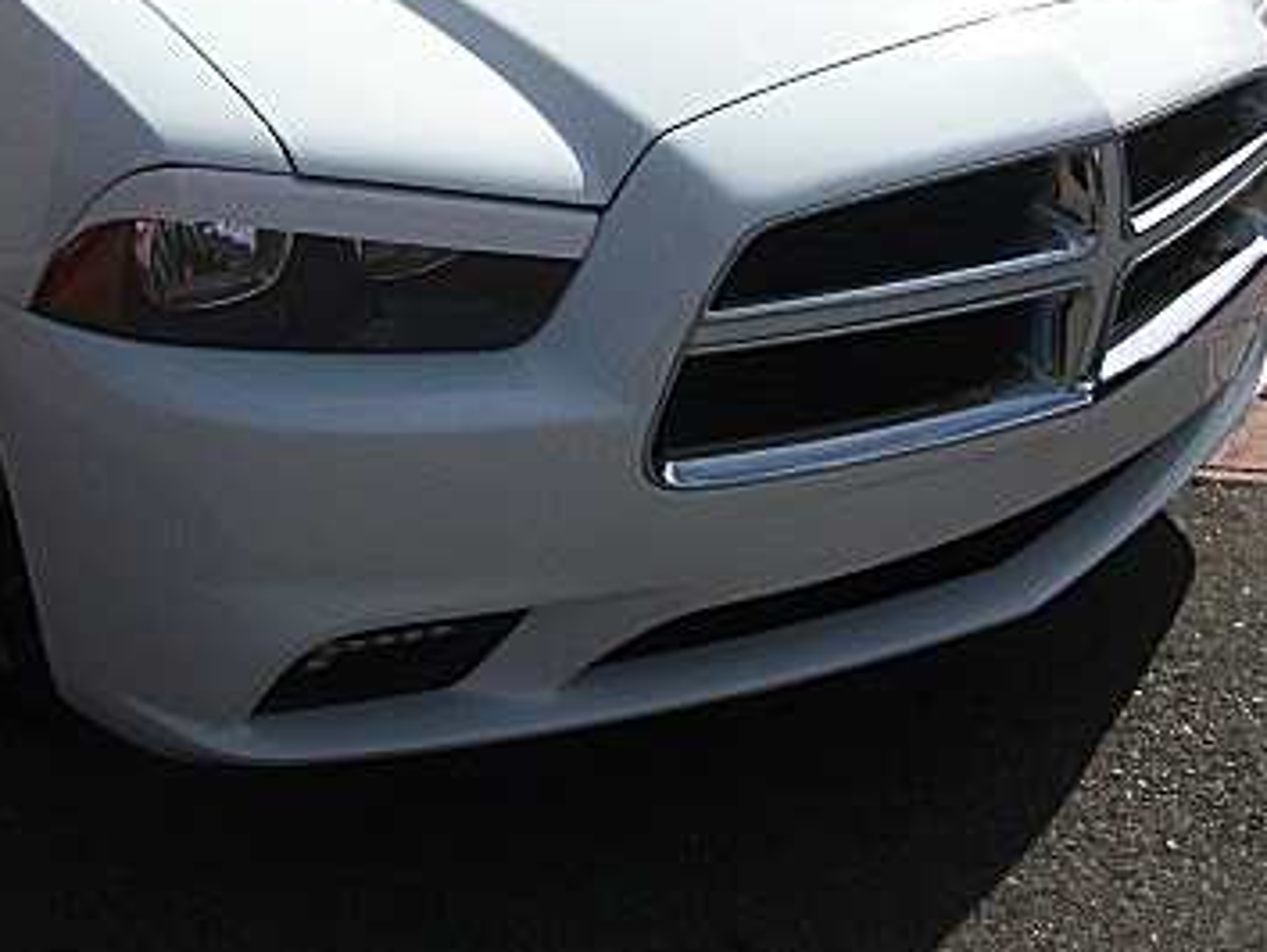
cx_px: 365
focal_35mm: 65
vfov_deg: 22.1
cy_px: 118
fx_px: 2381
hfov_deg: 29.5
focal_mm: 6.3
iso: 50
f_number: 7.9
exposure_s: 1/250
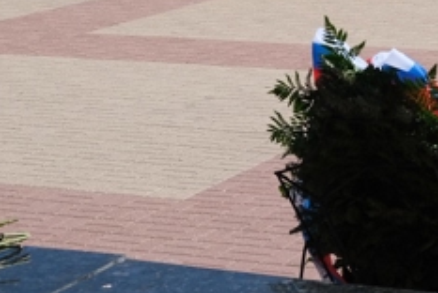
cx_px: 582
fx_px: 1645
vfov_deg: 10.0
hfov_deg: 14.5
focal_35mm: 135
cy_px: -62
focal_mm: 27.7
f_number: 5.6
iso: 320
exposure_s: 1/1250
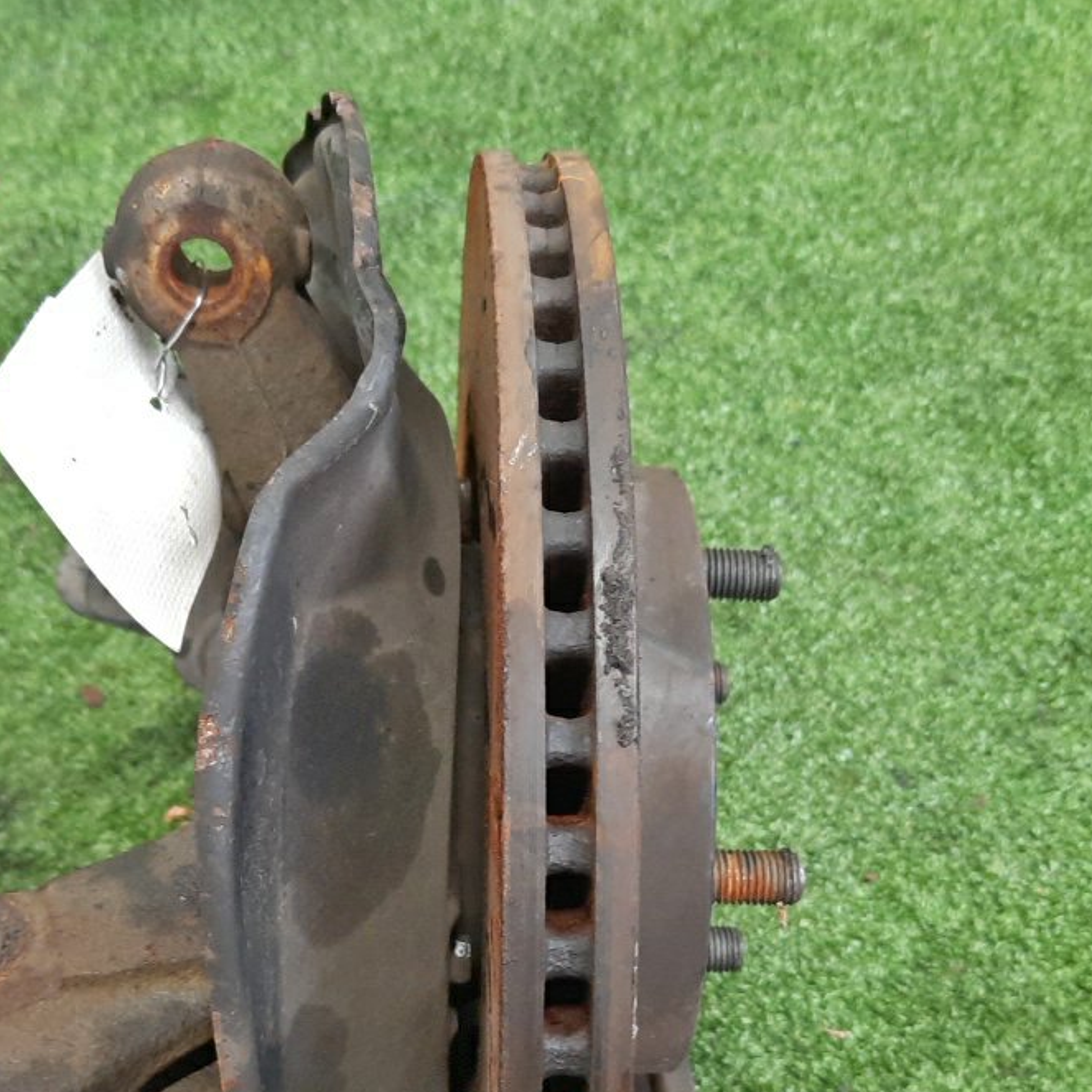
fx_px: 1713
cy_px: 754
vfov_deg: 34.9
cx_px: 432
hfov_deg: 35.2
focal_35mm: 48
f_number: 2
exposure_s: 1/33
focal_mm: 4.6
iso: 346
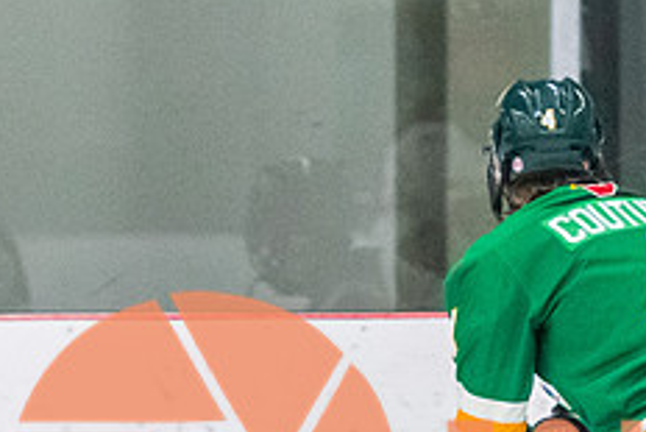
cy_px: 460
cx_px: 686
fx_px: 13394
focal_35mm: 746
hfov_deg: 2.8
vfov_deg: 1.8
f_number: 2.8
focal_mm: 135
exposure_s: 1/800
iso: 4000
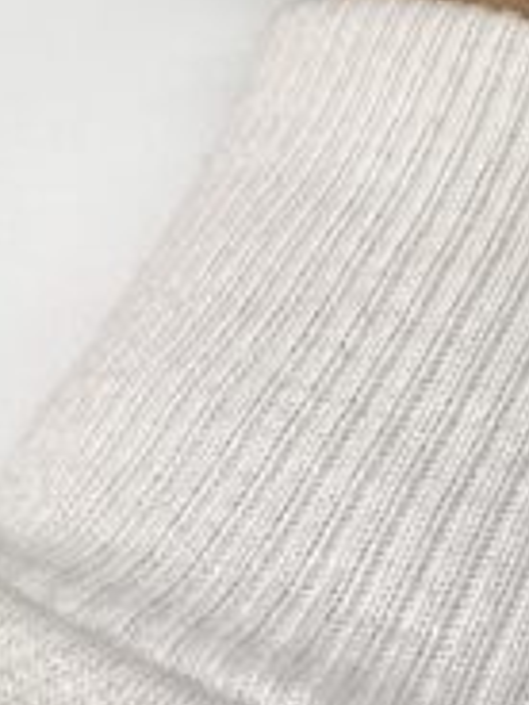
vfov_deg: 11.3
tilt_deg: -45.3
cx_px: 1089
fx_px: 2955
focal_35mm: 145
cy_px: -1012
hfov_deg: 9.5
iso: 32
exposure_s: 1/151
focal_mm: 5.7
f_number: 1.5
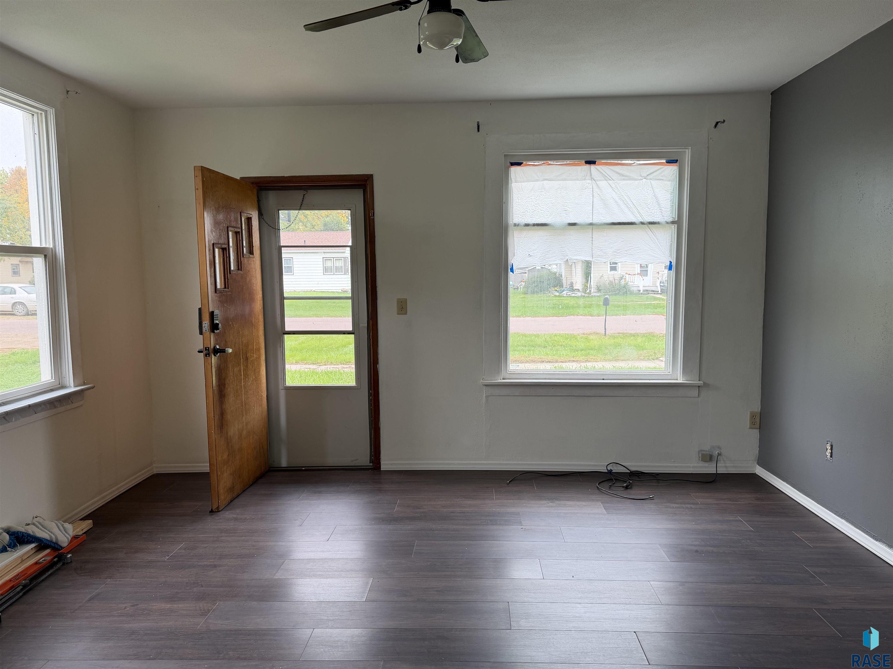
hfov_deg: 71.6
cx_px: 446
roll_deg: +0.9
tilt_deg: -5.2
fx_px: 619
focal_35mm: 24
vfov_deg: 56.8
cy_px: 334
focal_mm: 6.76
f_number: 1.78
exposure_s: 1/121
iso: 64
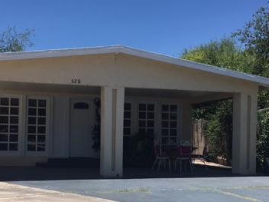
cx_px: 109
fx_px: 412
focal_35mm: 53
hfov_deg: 36.0
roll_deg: -0.3
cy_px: 137
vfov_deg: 27.4
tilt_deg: -2.6
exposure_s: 1/2137
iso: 25
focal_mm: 4.15
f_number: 2.2
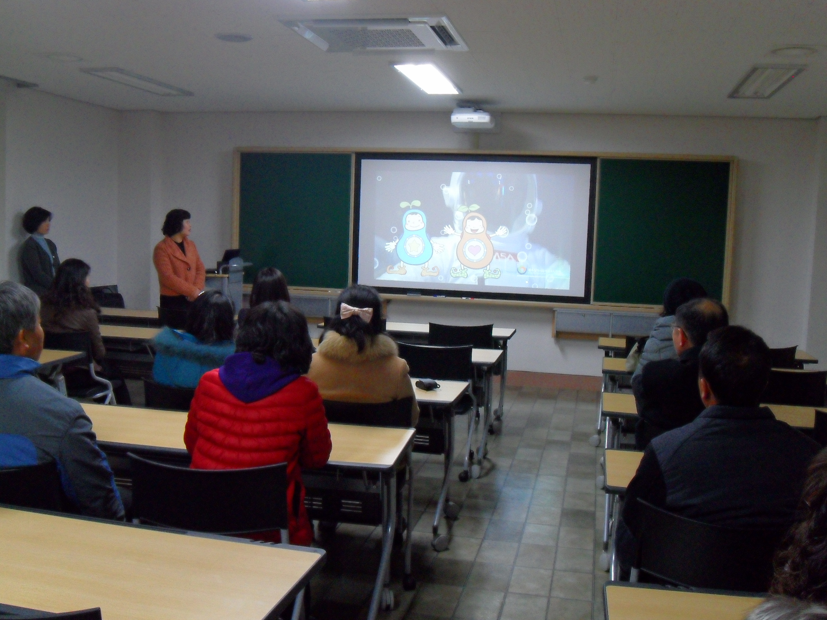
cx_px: 415
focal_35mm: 36
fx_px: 860
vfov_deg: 39.7
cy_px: 312
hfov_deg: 51.4
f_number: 3.6
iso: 400
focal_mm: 6.3
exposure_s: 1/30
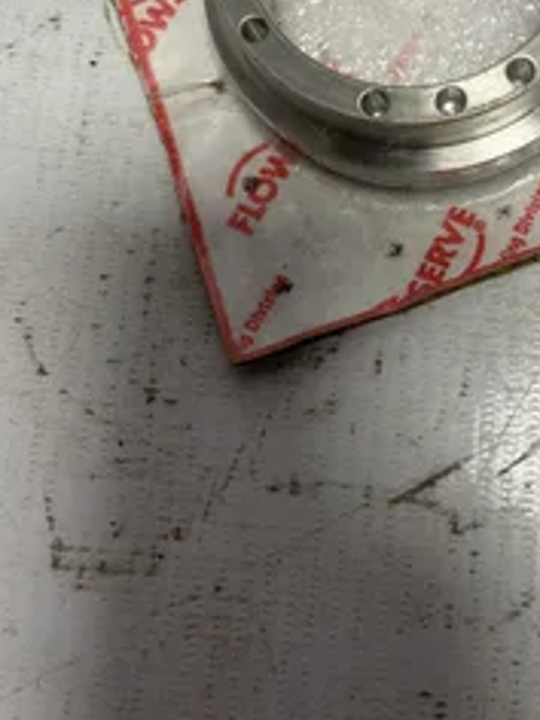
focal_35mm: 44
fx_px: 915
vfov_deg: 41.9
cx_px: 430
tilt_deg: -75.3
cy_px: 201
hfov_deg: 32.0
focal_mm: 4.2
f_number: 1.6
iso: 32
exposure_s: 1/543
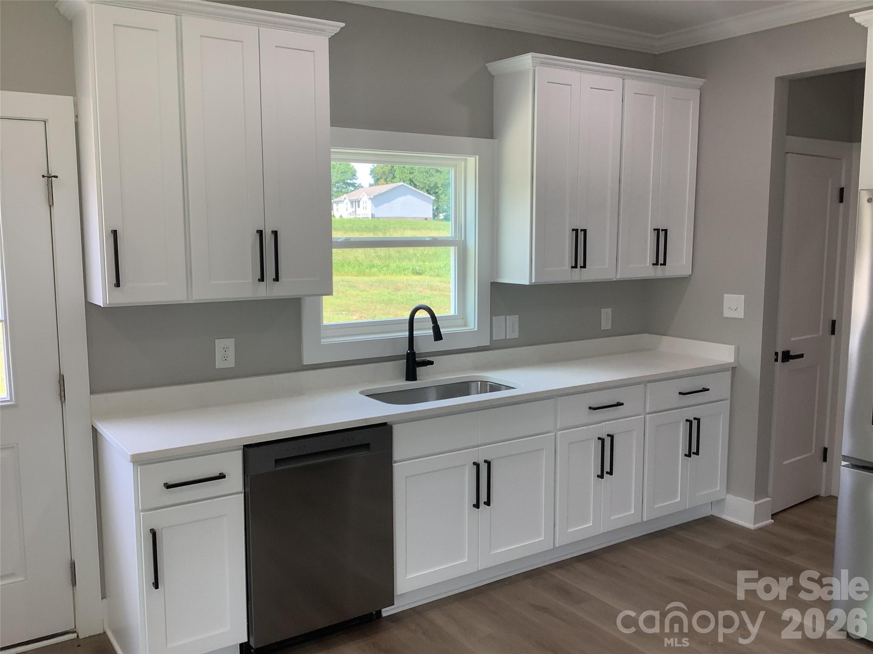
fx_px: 782
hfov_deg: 58.4
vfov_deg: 45.4
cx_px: 436
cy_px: 327
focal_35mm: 31
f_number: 2.4
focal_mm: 3.3
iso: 50
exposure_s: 1/120
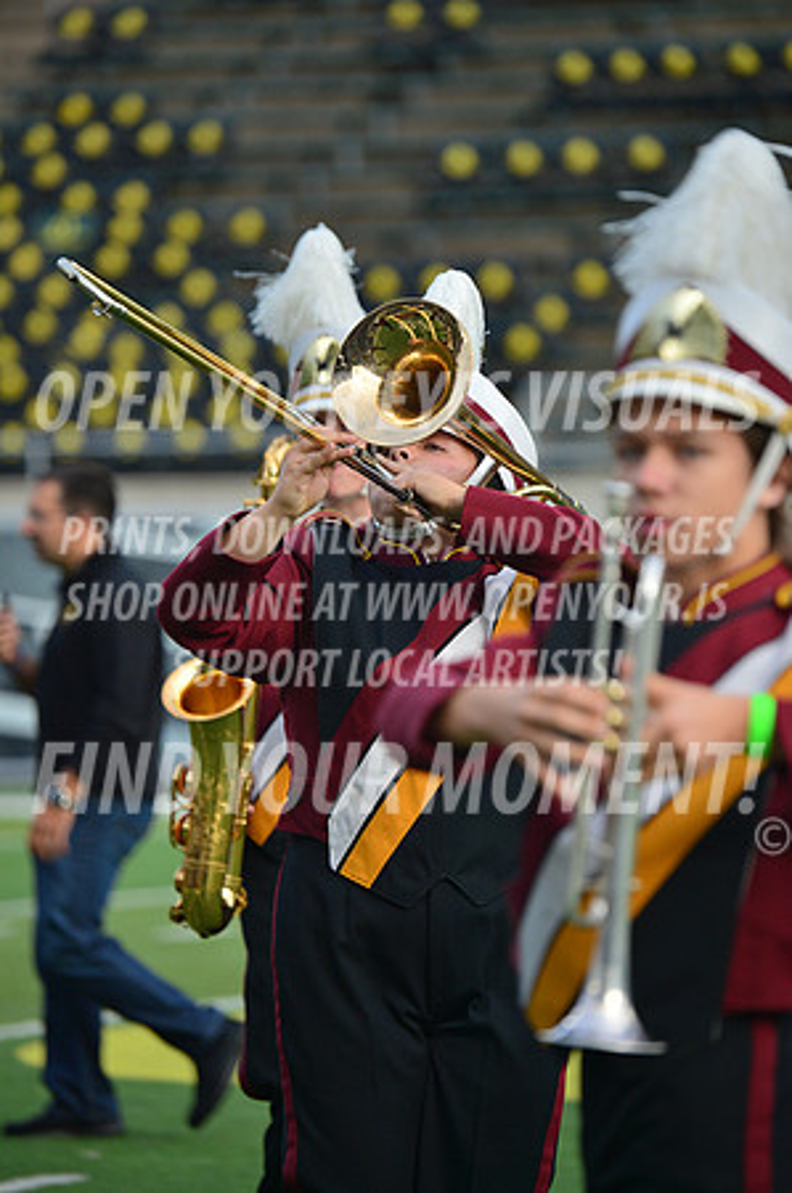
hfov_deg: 4.4
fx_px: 10253
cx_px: 396
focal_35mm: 310
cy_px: 596
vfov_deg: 6.7
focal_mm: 310
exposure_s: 1/1250
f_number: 5.6
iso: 400
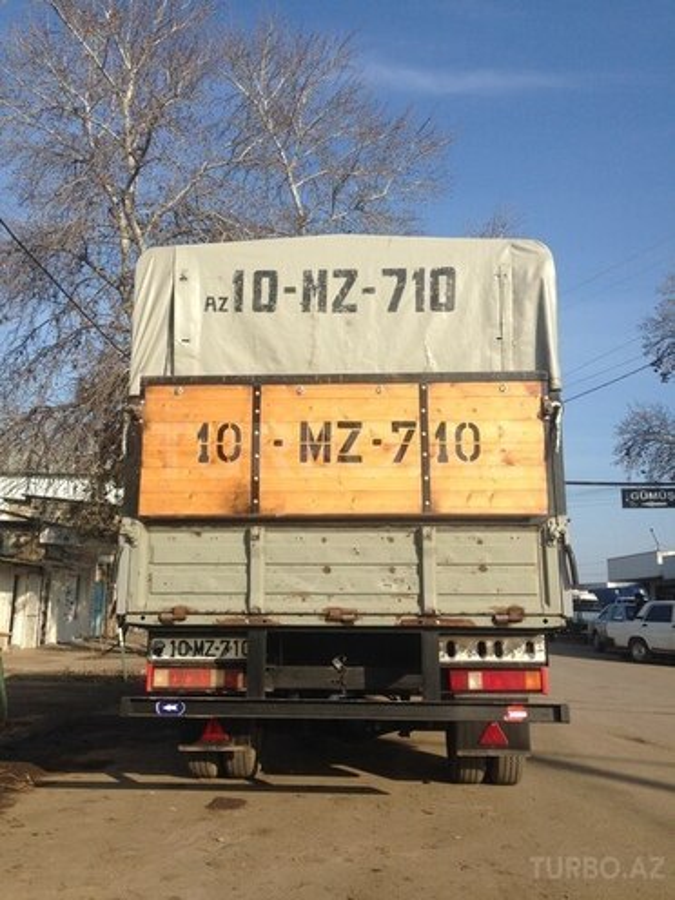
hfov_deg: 42.9
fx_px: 858
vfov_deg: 55.4
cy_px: 450
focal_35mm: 33
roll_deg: -0.3
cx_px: 338
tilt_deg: +14.9
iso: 50
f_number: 2.4
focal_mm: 4.12
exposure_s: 1/1695
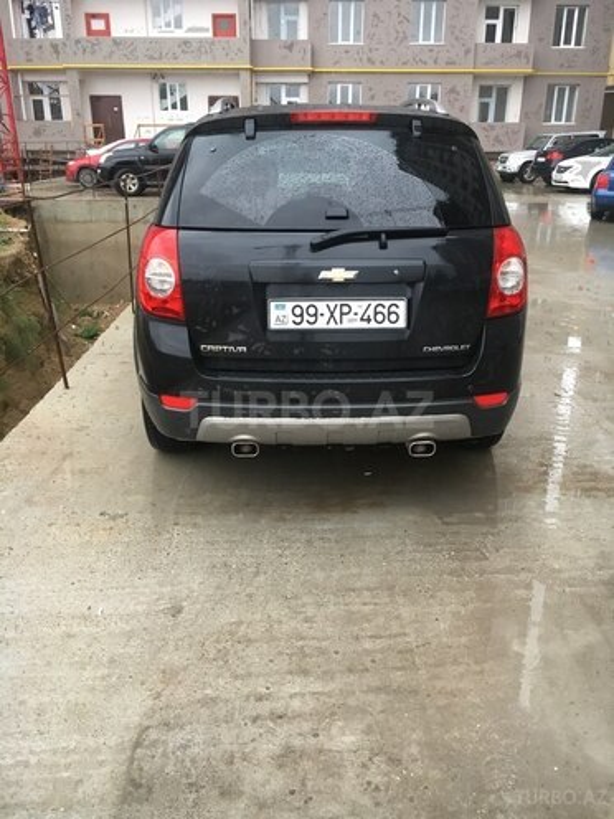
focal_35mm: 29
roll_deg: -1.6
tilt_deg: -21.5
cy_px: 410
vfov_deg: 61.7
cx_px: 307
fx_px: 686
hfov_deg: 48.2
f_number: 2.2
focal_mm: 4.15
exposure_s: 1/33
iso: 32
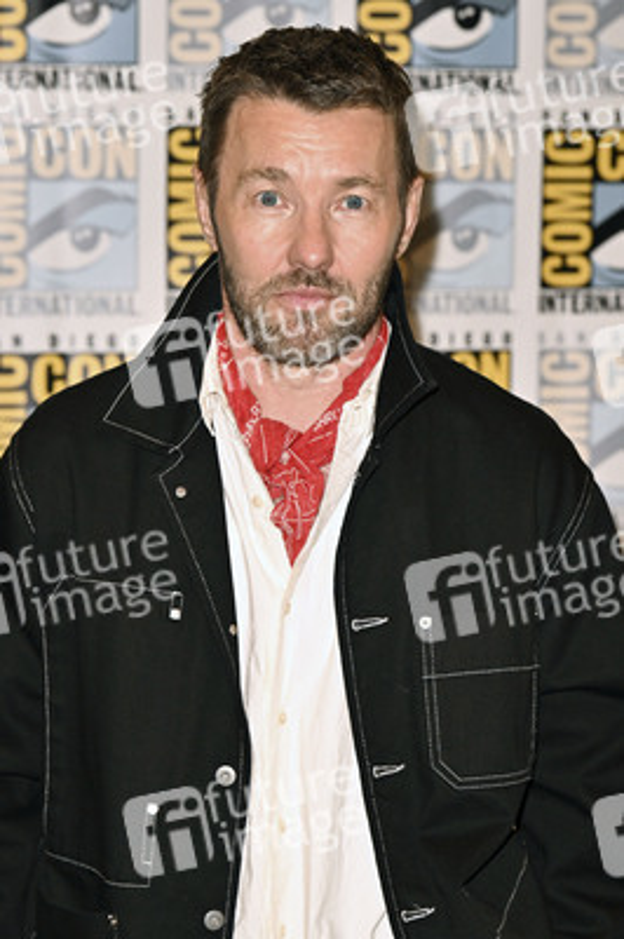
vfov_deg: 20.2
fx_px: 2630
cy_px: 470
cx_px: 312
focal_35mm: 101
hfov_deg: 13.5
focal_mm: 101
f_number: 5
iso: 2500
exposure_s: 1/250
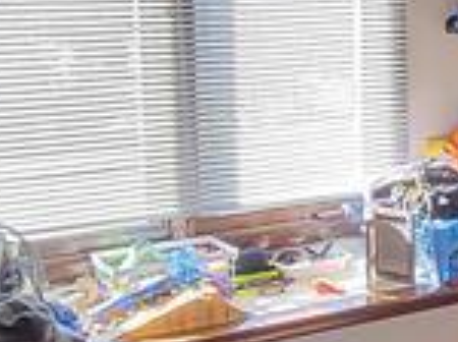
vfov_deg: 16.5
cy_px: 107
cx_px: 684
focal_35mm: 89
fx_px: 1176
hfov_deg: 19.3
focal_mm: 2.2
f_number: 2.2
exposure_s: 1/60
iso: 200
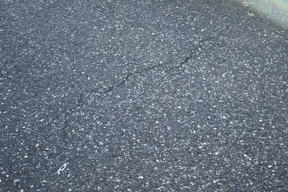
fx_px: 648
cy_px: -37
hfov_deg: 24.9
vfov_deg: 16.2
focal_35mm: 81
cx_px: 200
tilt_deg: -17.9
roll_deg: -1.0
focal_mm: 4.2
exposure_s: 1/1135
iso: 32
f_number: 1.6
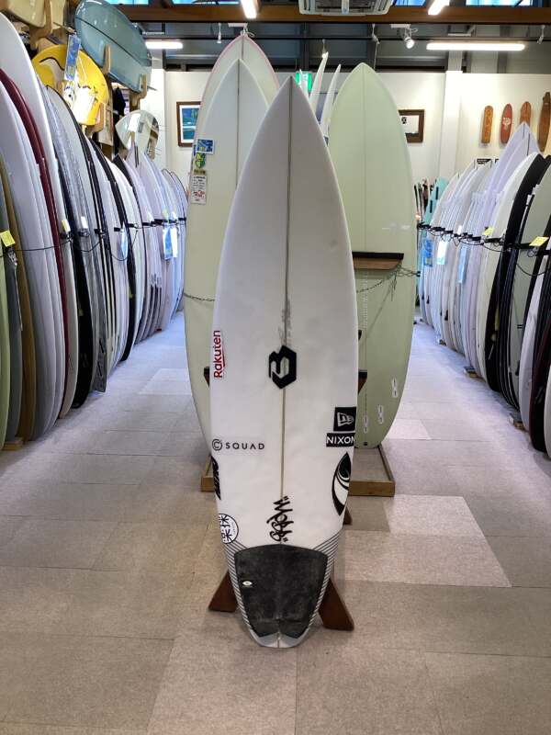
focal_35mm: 31
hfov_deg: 45.4
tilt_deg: -14.1
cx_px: 276
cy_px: 368
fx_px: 658
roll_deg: -0.9
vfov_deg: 58.4
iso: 64
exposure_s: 1/50
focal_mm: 3.3
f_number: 2.4
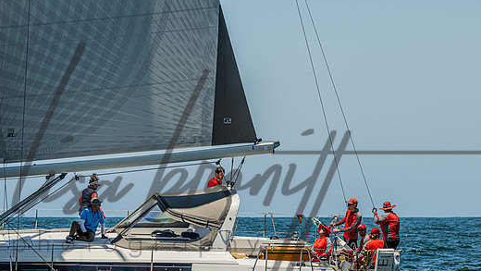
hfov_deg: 10.9
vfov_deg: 6.2
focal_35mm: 197
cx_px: 280
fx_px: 2514
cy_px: 214
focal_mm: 135
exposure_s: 1/1600
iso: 320
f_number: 5.6
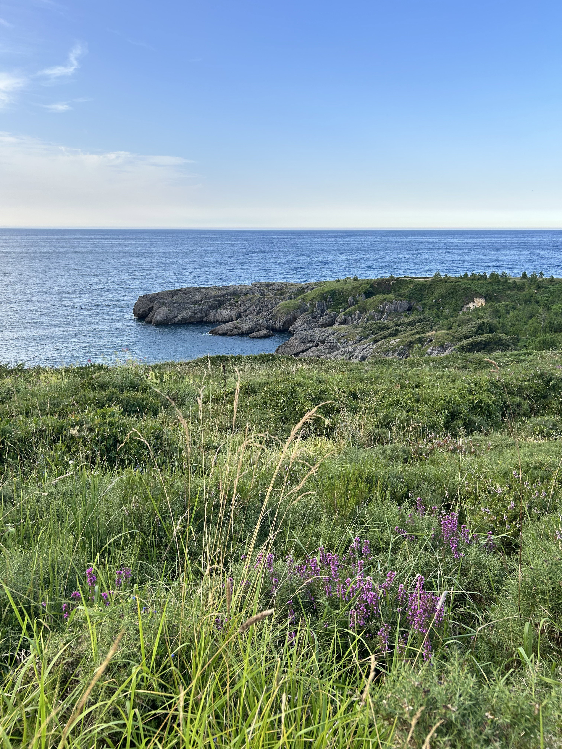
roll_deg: -0.1
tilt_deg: -14.7
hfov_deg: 53.1
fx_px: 563
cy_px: 374
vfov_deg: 67.3
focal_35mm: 26
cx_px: 281
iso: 50
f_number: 1.5
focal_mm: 5.7
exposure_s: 1/974
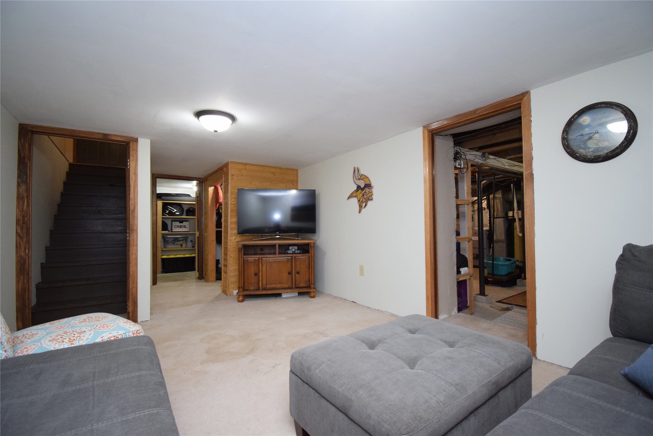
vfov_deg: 77.3
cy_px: 218
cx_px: 326
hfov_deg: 100.4
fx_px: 272
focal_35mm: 15
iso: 1250
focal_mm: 10
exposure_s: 1/60
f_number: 4.5
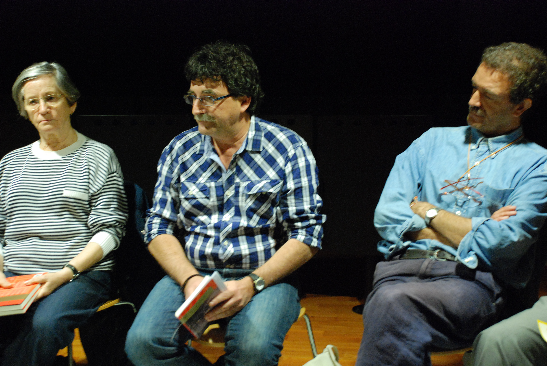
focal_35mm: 60
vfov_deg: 22.7
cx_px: 274
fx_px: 913
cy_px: 183
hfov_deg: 33.4
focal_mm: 40
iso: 1250
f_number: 4.5
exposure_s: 1/8
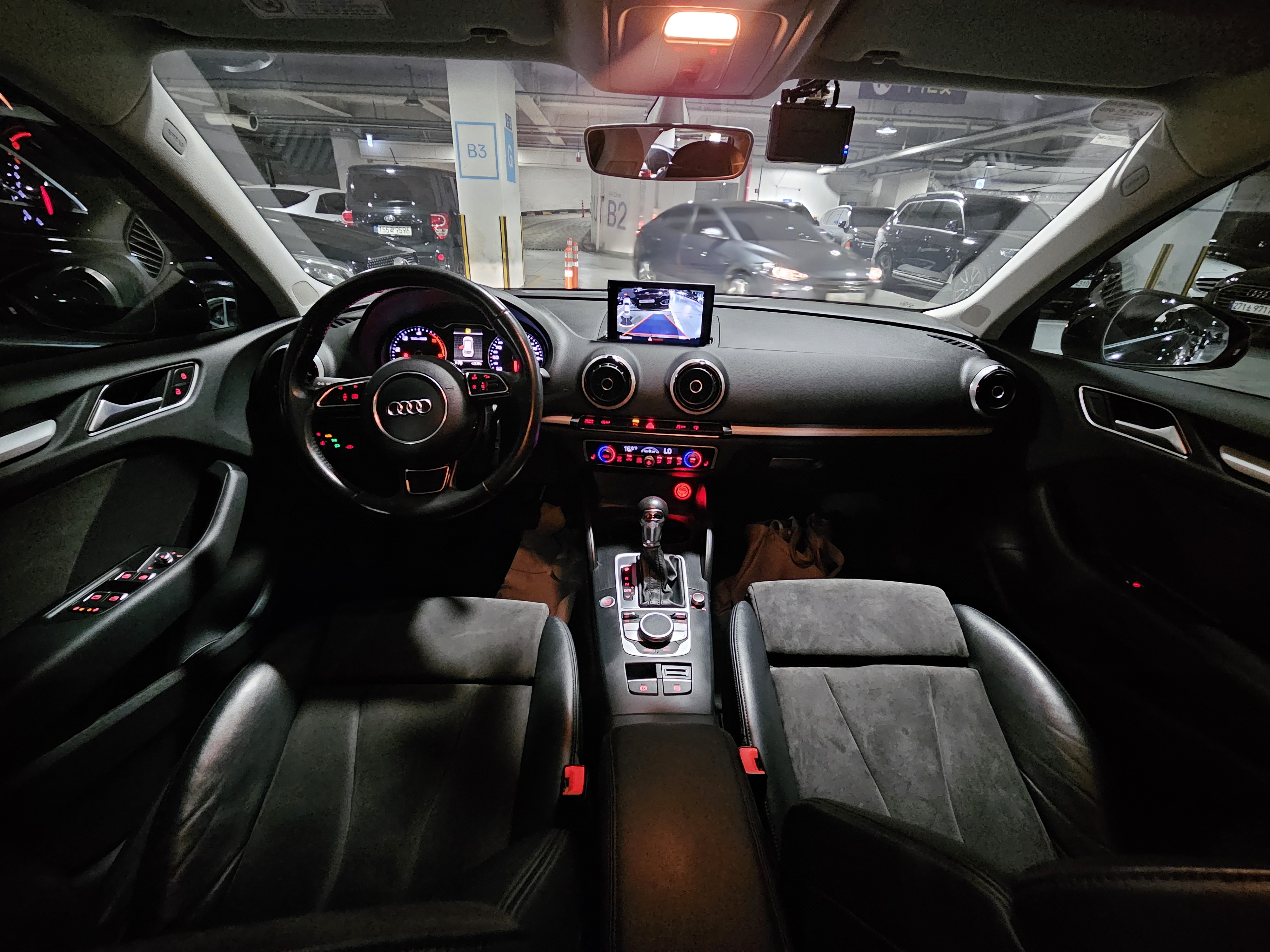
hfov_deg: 106.2
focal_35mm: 13
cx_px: 635
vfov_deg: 89.9
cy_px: 476
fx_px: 477
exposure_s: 1/25
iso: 1600
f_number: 2.2
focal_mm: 2.2
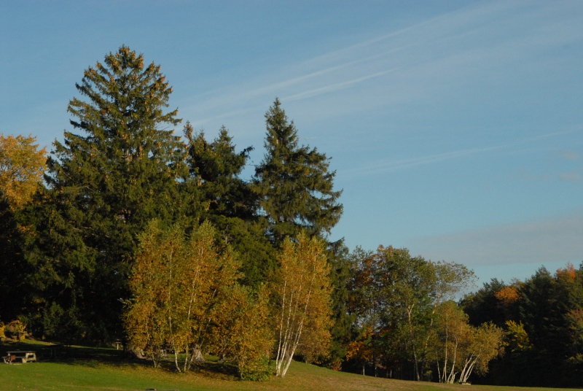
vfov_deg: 14.8
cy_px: 196
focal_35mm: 93
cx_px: 292
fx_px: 1508
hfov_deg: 21.9
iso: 800
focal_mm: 62
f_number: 14
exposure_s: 1/750
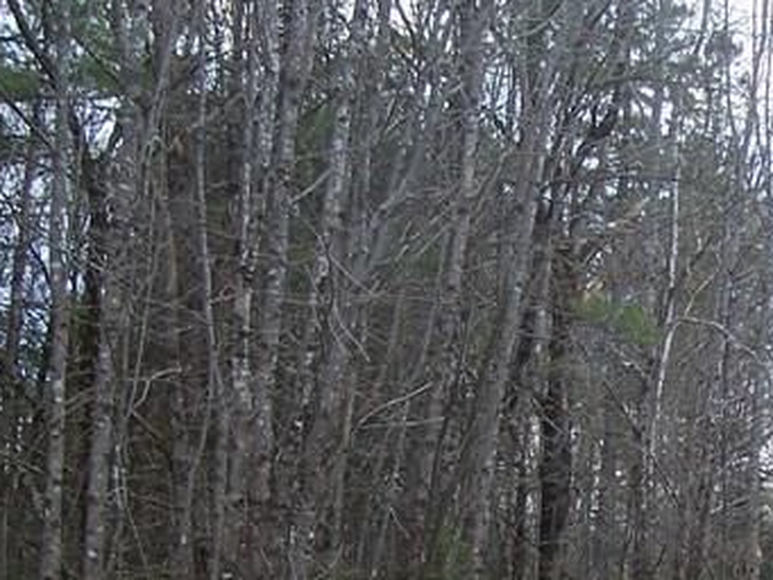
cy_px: 671
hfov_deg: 17.1
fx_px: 2547
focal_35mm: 114
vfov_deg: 12.7
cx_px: 642
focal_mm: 6.3
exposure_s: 1/250
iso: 64
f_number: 2.8
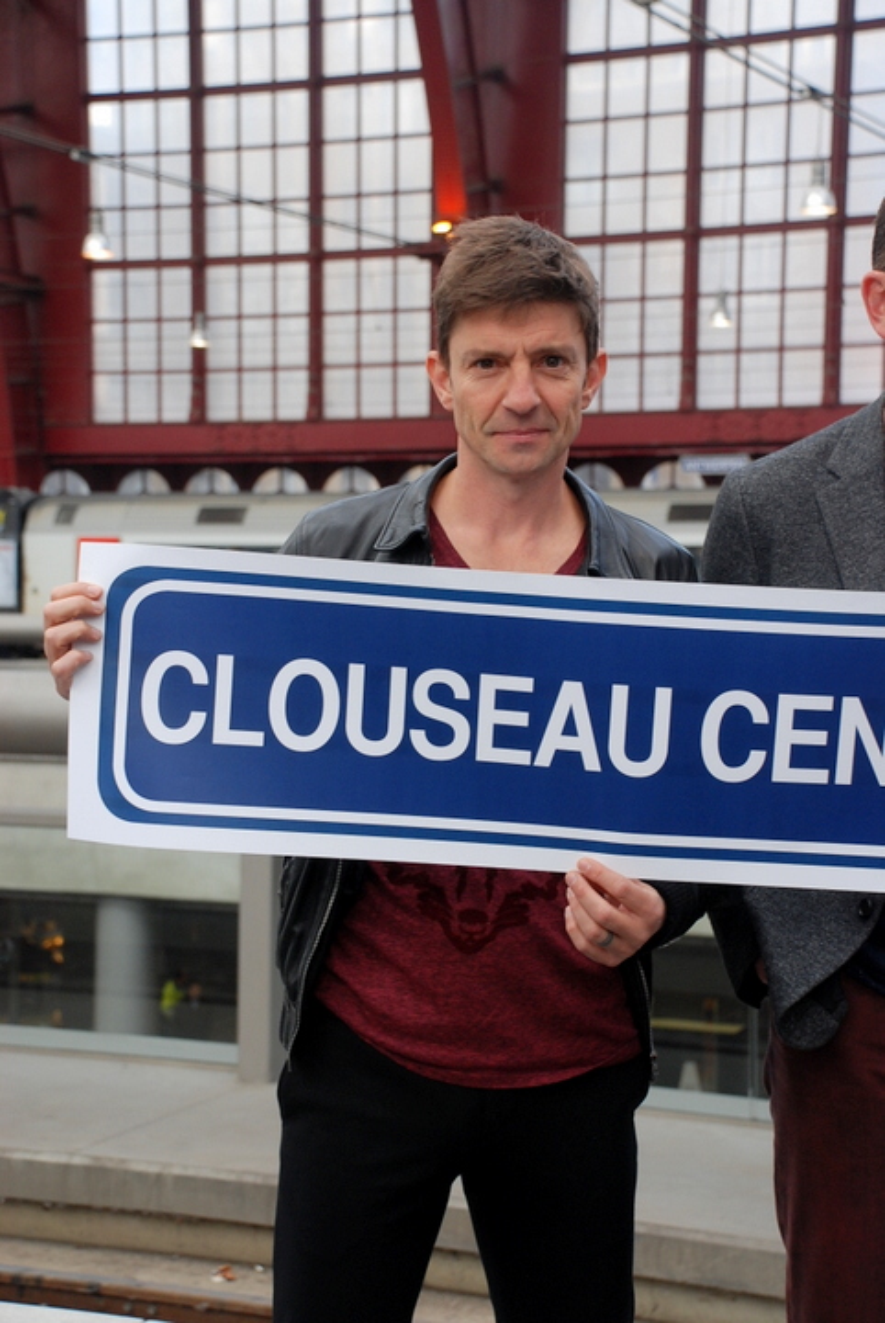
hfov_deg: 19.0
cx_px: 442
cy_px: 662
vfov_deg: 28.0
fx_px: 2647
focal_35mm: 72
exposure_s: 1/60
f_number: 4.8
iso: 320
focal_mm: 48
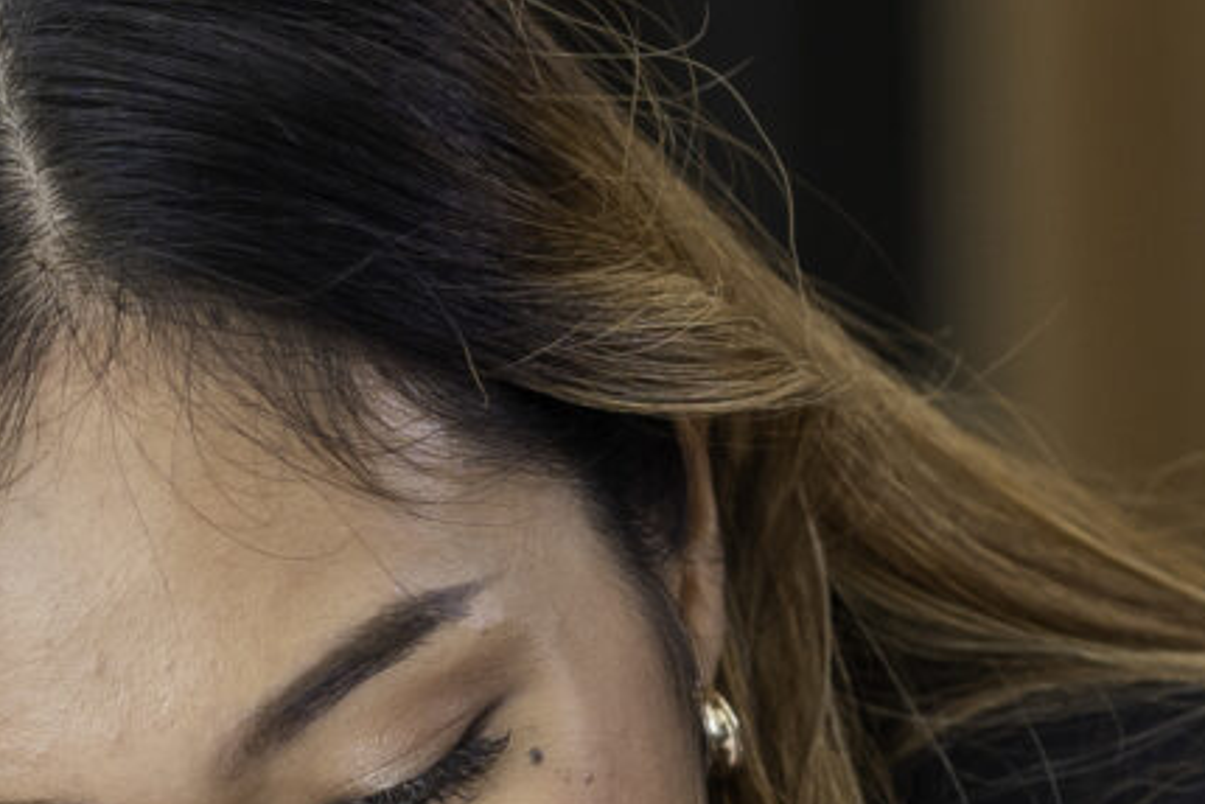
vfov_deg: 2.7
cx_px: -322
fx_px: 16942
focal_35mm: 506
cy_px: 1909
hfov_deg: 4.1
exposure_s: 1/160
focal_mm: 85
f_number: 2.2
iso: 200
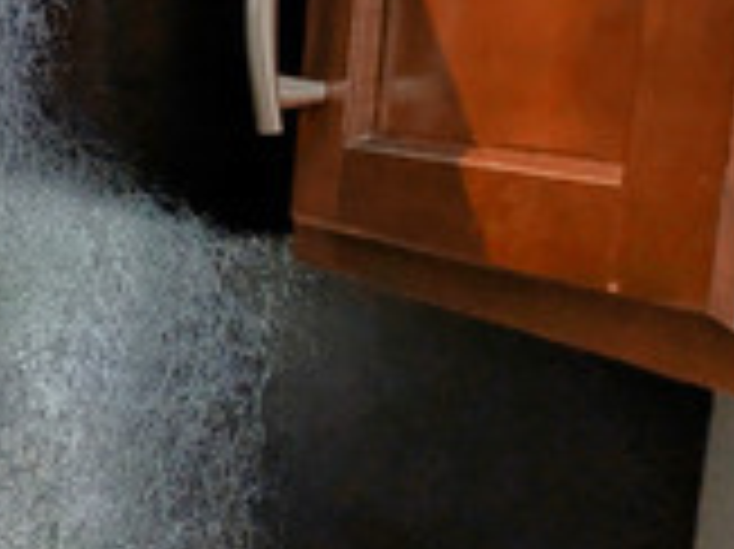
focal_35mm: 49
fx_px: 1038
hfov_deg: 20.2
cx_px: -693
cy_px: 171
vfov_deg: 29.4
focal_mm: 2.02
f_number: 1.7
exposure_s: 1/20
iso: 48
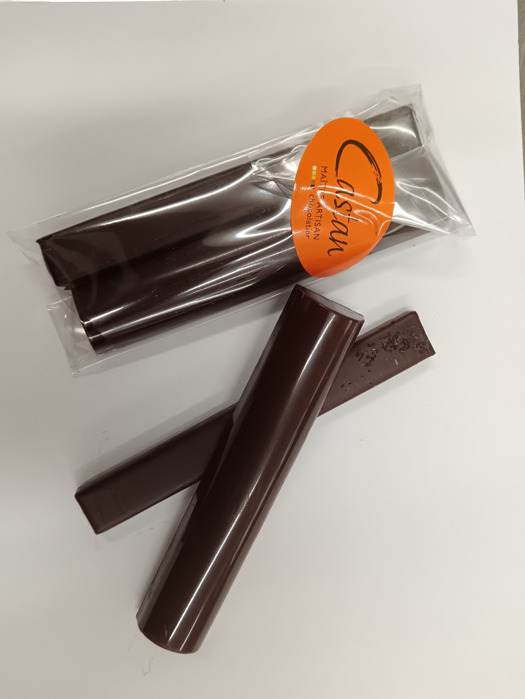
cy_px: 350
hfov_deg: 51.4
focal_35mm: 27
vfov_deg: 65.3
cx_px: 262
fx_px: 546
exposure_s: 1/50
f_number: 1.9
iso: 503
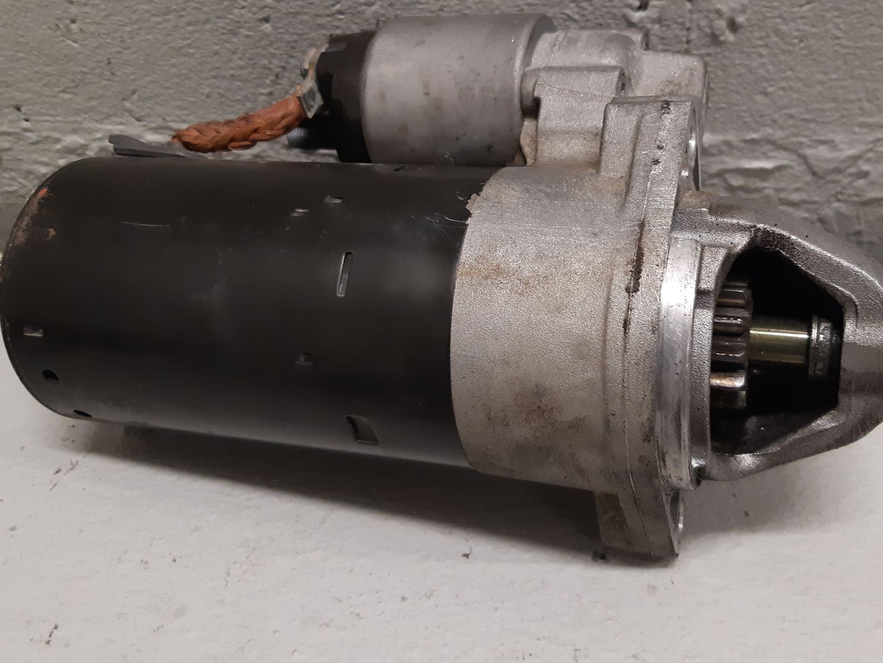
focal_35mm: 35
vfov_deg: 40.6
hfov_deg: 52.5
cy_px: 274
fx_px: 893
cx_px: 485
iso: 200
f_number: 1.7
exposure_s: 1/50
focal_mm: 3.93
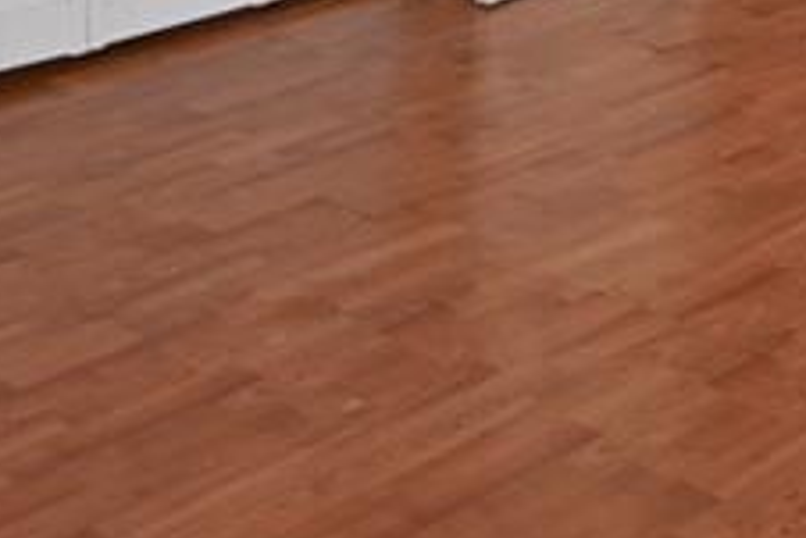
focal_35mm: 99
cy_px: -513
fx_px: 2218
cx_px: 314
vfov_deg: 12.3
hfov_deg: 20.6
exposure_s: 1/125
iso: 100
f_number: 5.6
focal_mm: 14
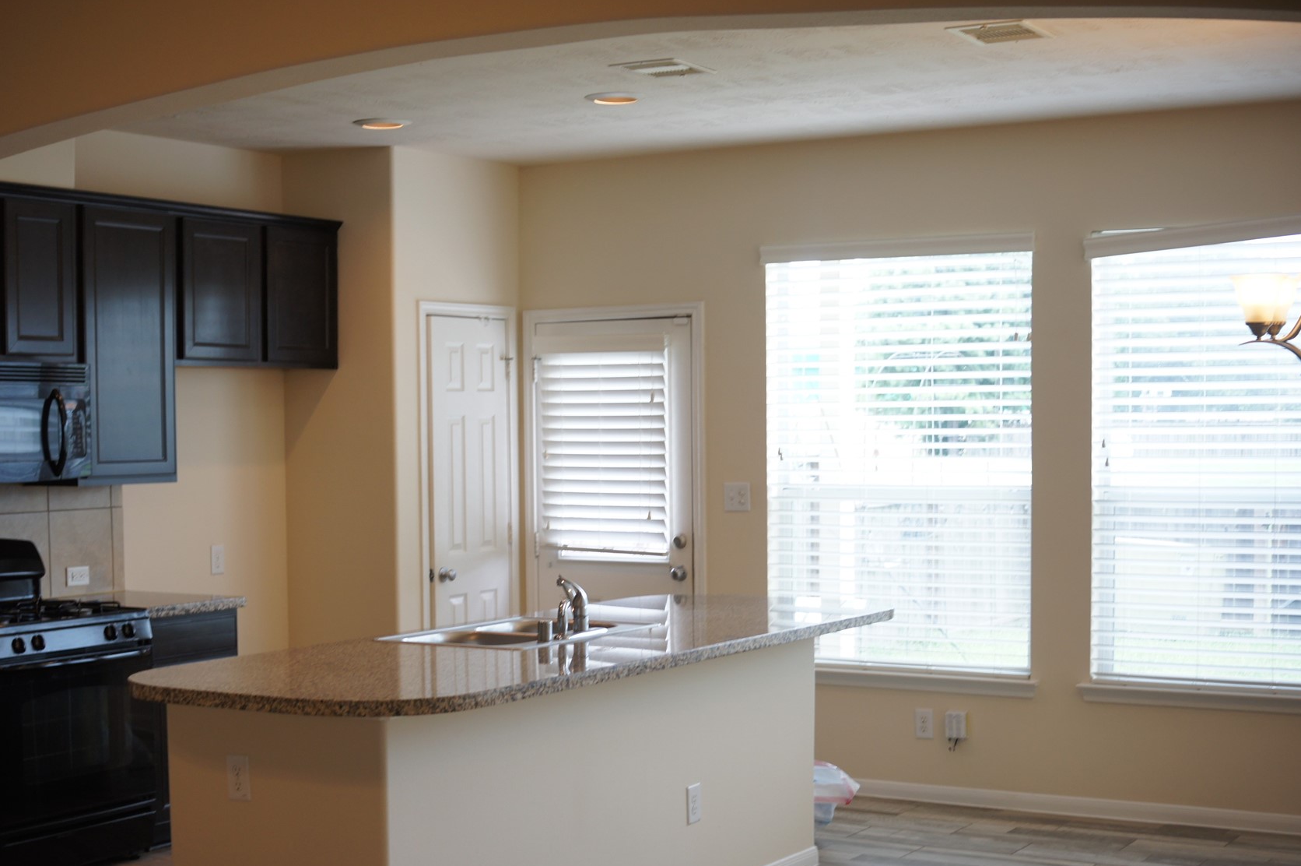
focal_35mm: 53
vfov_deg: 25.6
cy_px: 543
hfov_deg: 37.7
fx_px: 1901
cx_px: 547
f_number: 3.2
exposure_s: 1/60
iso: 200
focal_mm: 27
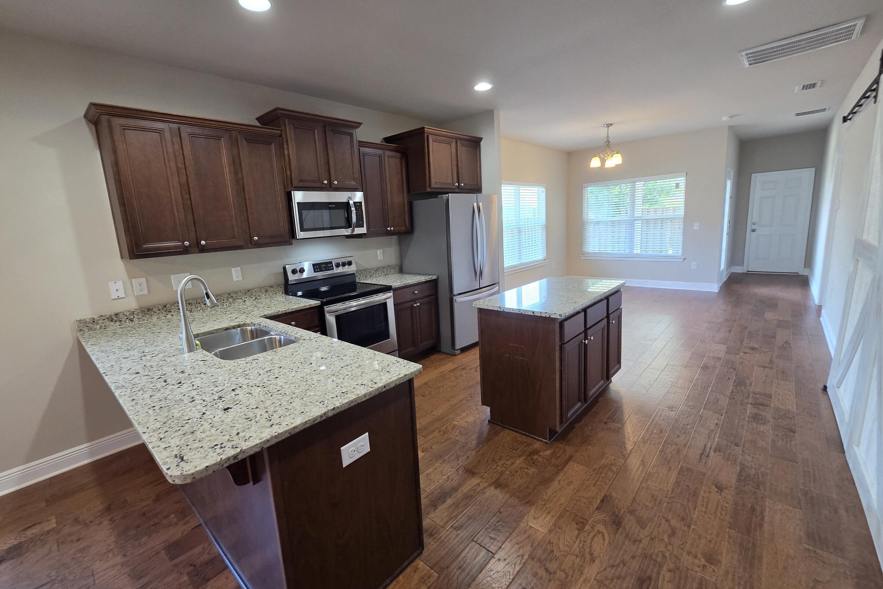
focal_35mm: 14
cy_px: 287
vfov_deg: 81.2
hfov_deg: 104.2
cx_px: 426
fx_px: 343
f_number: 2.2
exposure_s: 1/60
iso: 320
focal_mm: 2.2
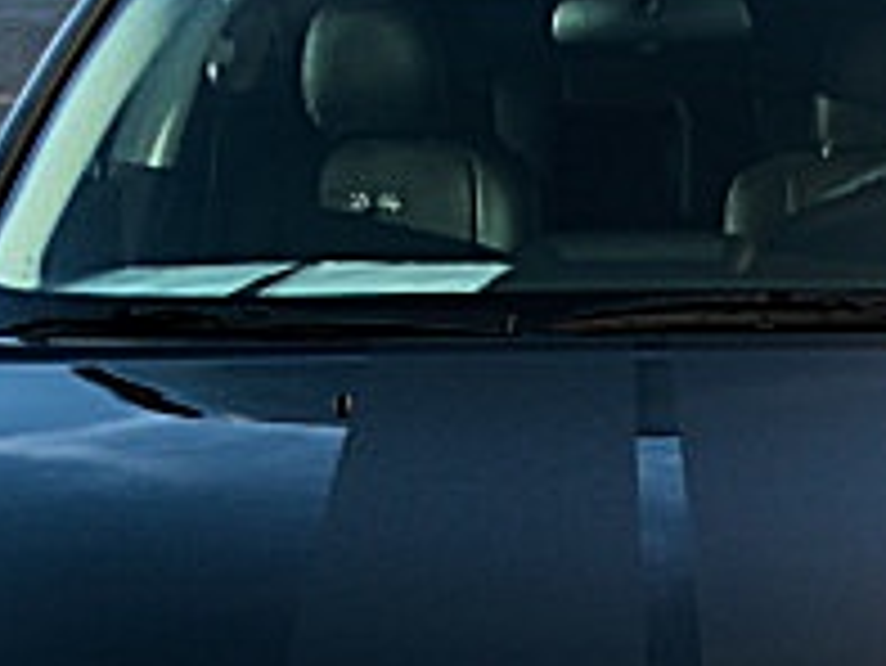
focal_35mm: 117
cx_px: 666
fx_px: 2996
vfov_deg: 12.4
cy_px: 747
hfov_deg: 16.7
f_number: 2.8
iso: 50
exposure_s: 1/125
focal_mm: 6.3
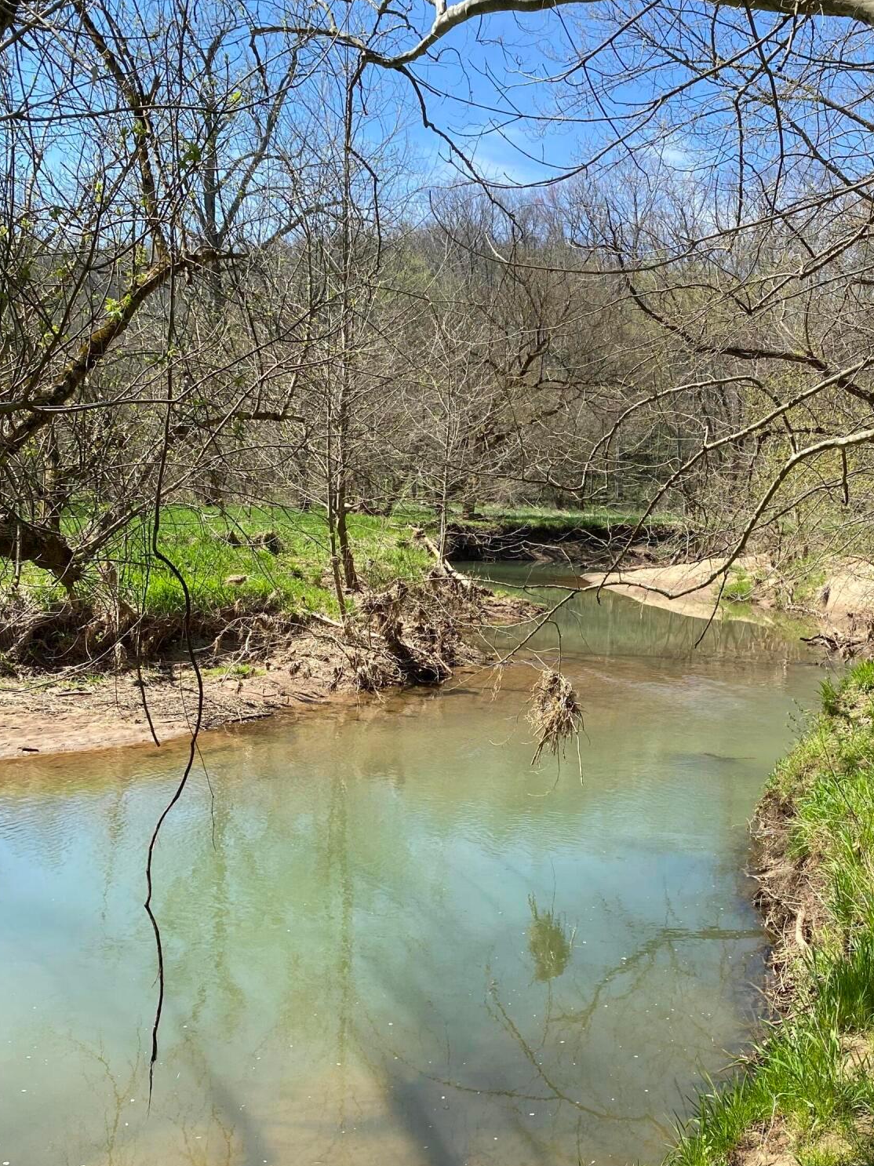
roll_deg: -1.5
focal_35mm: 35
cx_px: 580
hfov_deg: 40.2
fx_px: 1179
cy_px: 707
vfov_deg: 52.2
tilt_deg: -8.8
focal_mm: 4.25
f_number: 1.8
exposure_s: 1/1346
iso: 32
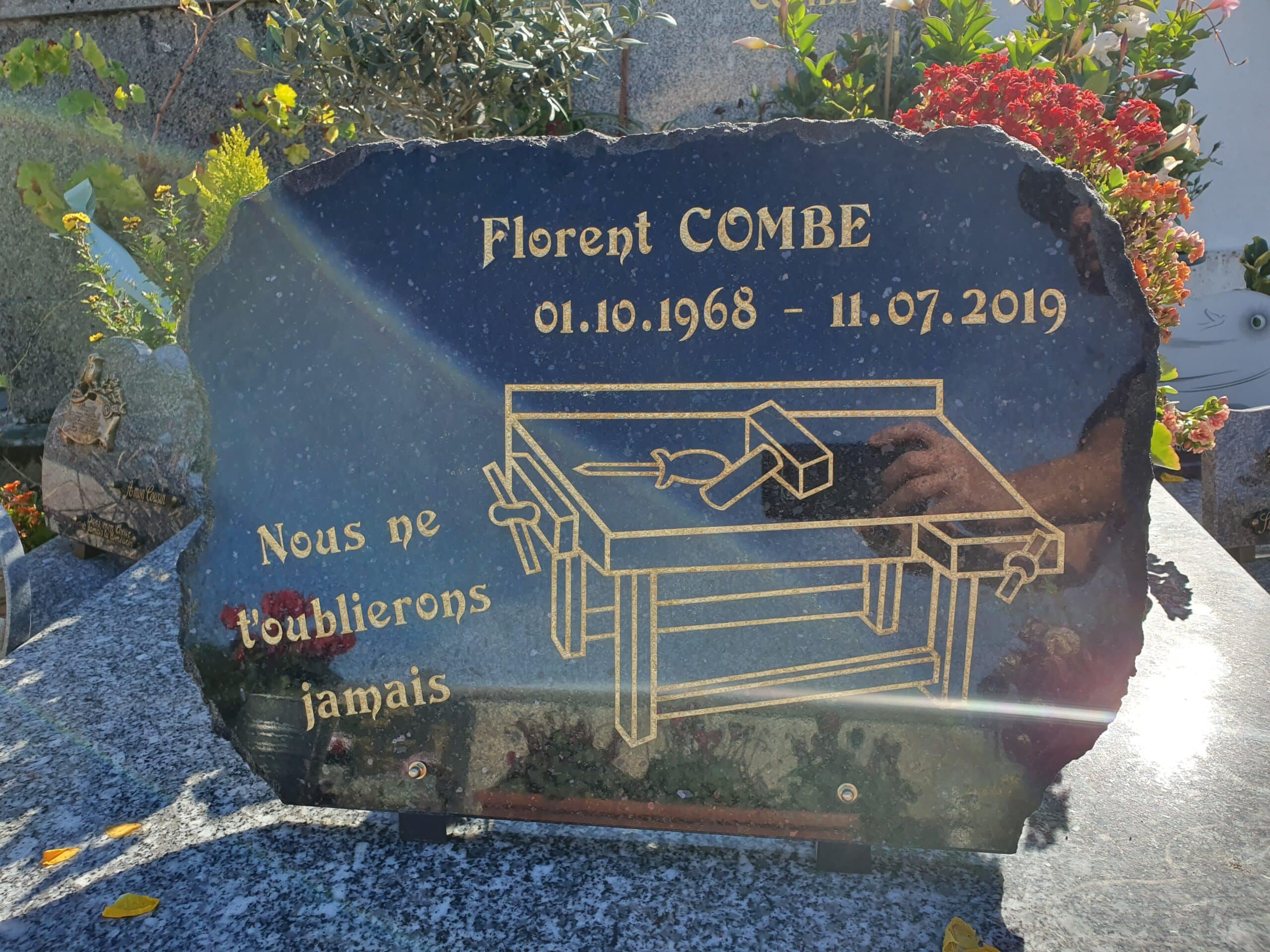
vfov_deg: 53.1
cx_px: 635
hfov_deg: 67.3
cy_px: 476
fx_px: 954
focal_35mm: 26
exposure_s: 1/708
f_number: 2.4
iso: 50
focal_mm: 4.32
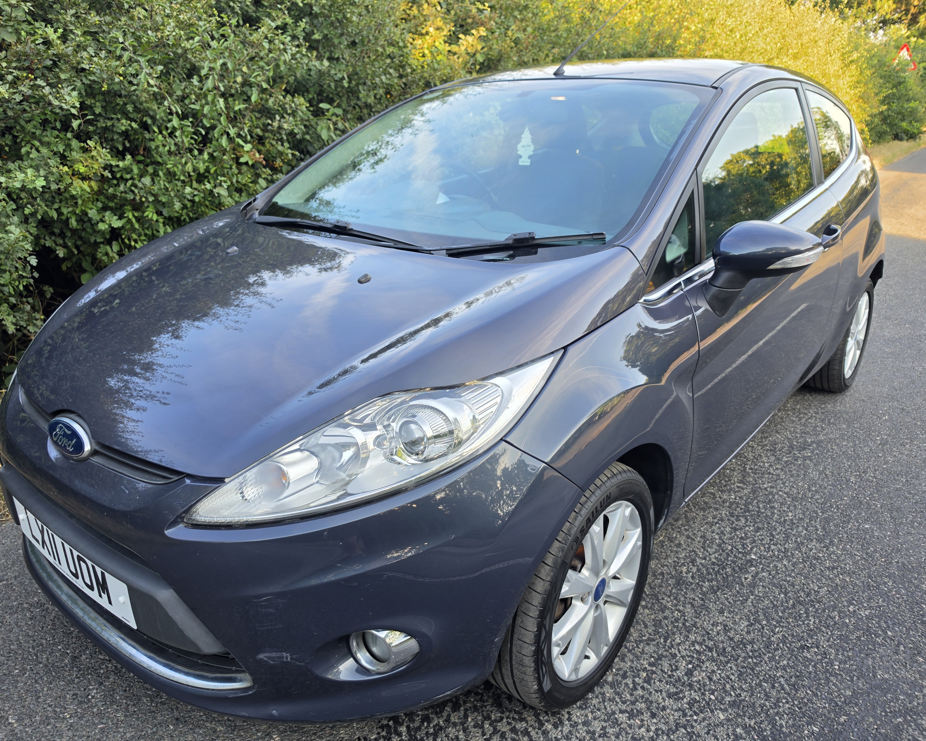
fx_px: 685
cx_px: 452
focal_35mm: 25
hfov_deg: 68.1
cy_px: 378
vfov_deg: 56.8
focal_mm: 6.5
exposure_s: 1/180
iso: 20
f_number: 1.4
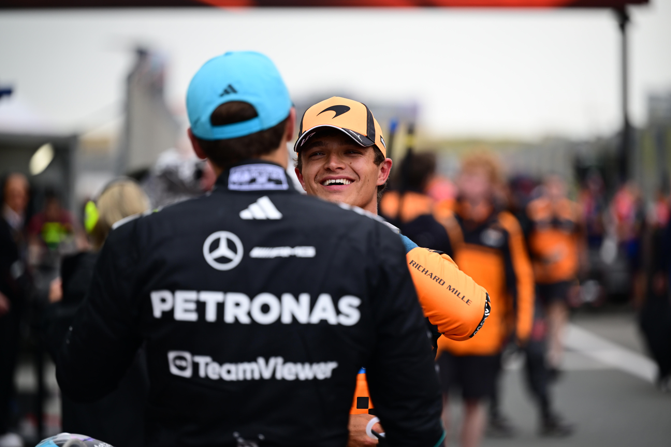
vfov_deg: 8.3
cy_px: 224
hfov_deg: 12.5
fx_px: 3075
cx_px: 336
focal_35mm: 165
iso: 320
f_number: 2.8
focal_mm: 165
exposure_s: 1/1250
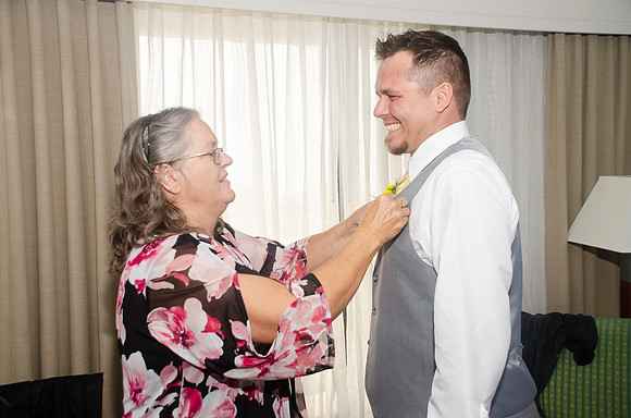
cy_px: 209
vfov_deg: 34.1
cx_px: 316
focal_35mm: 39
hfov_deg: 49.6
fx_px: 682
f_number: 5.6
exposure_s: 1/250
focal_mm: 26
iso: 400
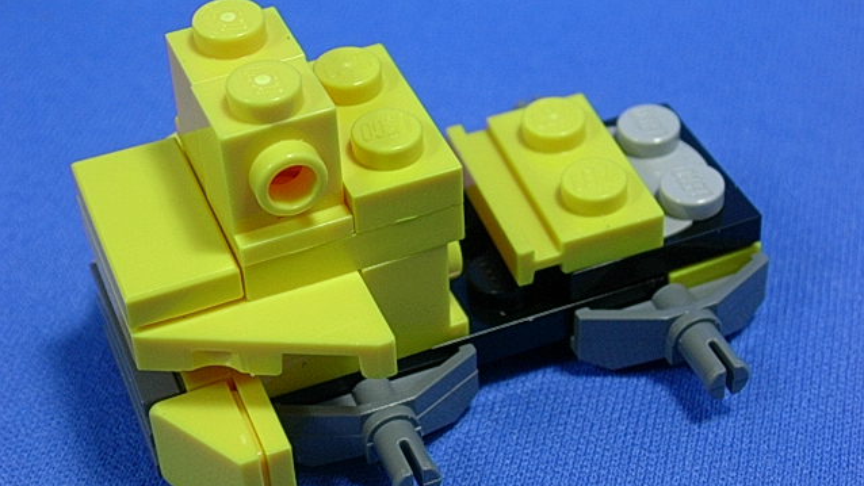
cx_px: 432
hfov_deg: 25.9
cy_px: 260
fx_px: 1879
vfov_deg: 14.7
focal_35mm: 82
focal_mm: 11.3
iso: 70
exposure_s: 1/23.9
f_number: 3.8
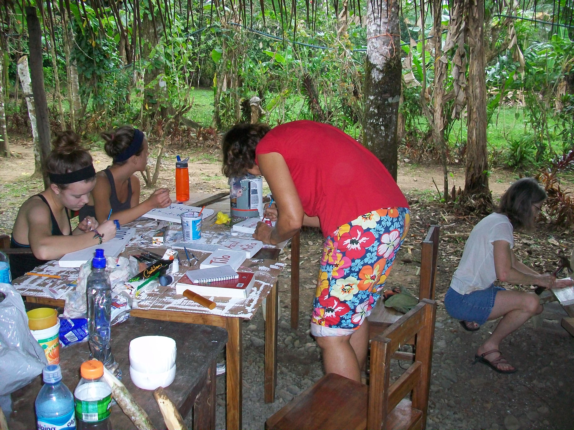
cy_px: 215
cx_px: 287
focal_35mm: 32
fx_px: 531
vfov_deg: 44.2
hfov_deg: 56.8
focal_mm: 5.7
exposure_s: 1/60
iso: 160
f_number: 2.8
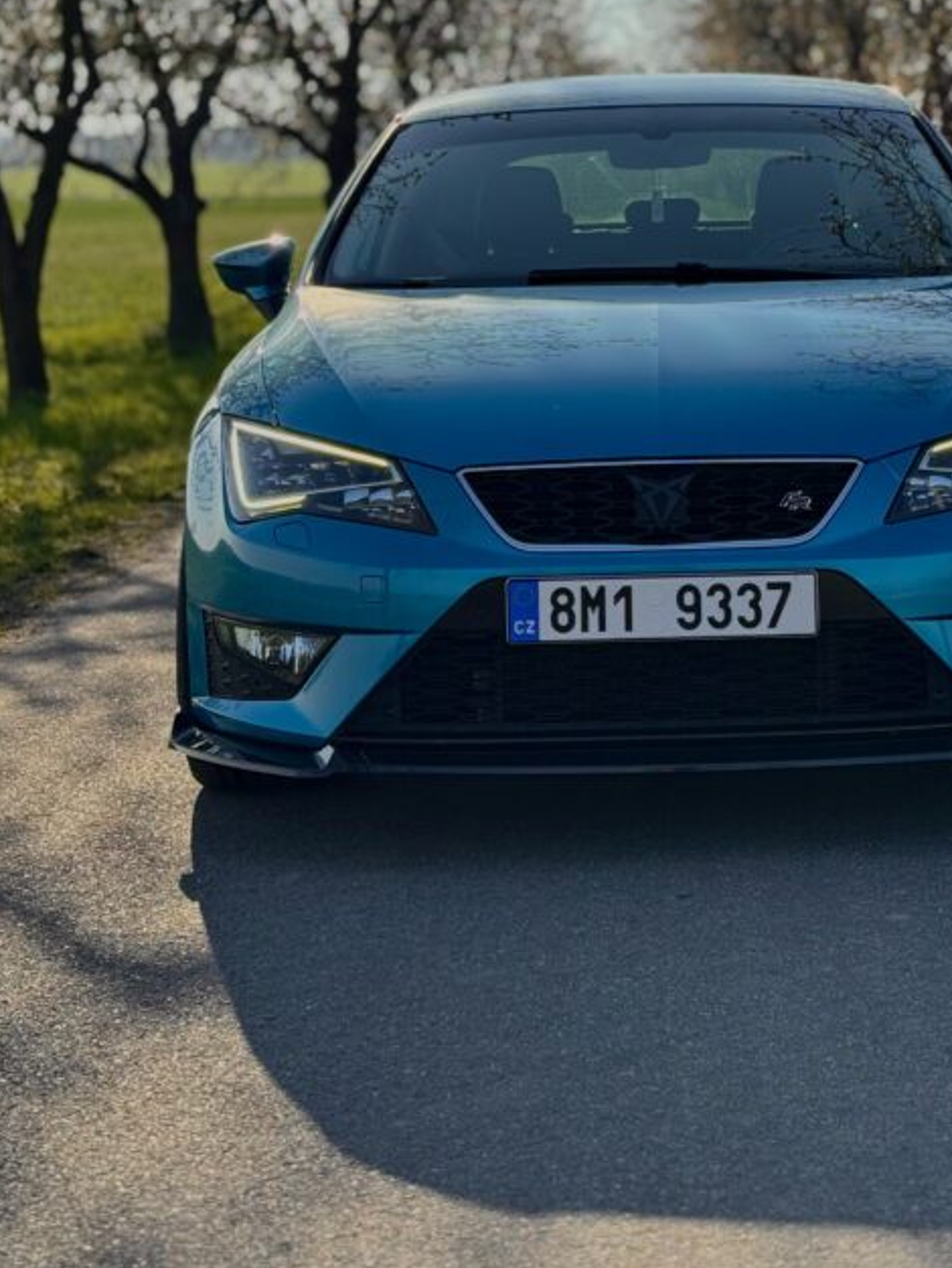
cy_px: 237
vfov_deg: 22.7
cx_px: 707
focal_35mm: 85
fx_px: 3115
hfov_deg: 17.3
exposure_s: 1/1362
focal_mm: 5.96
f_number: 1.6
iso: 32
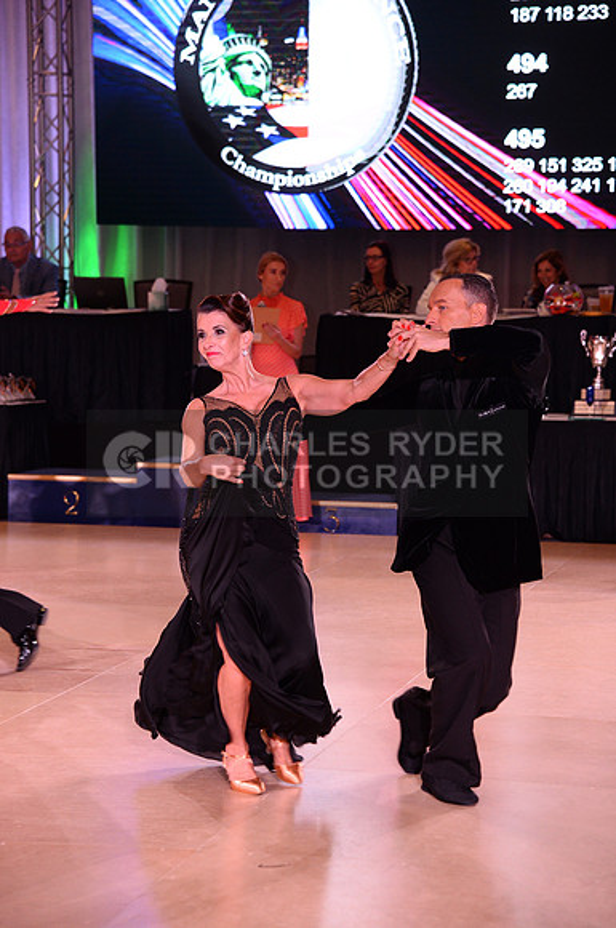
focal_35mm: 100
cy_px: 464
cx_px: 308
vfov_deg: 20.4
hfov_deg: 13.6
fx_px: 2574
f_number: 6.3
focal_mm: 100
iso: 2500
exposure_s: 1/250
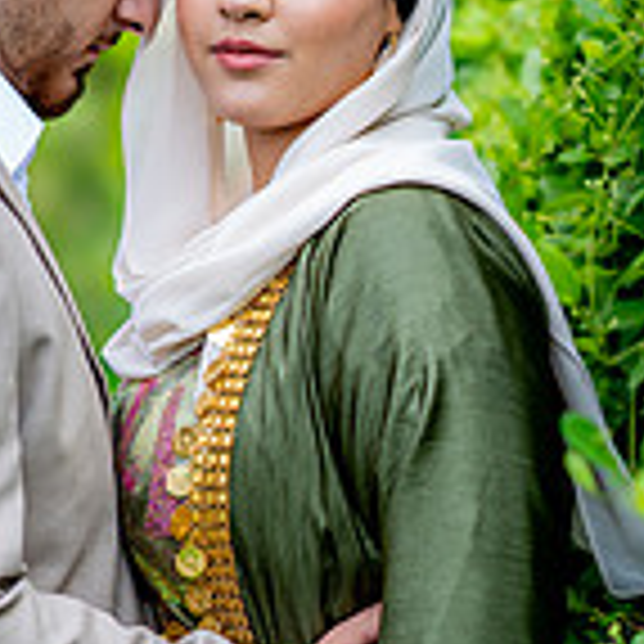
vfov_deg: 7.7
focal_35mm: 228
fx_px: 4799
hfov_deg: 7.7
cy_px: 495
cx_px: 315
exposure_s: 1/2500
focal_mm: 85
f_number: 1.4
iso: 100
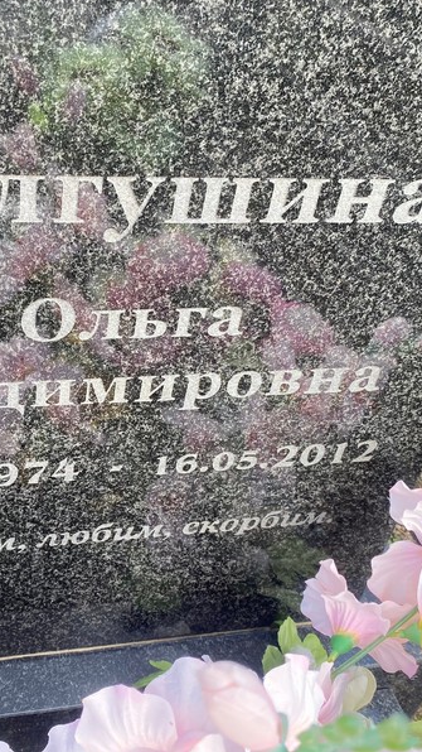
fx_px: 756
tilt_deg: -38.0
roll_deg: -4.0
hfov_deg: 30.8
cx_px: 121
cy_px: 375
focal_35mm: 38
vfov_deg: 52.8
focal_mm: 4.25
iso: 32
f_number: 1.8
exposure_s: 1/283
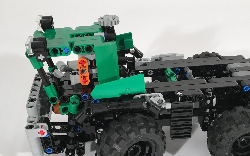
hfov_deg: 42.4
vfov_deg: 27.3
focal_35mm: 47
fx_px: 320
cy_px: 103
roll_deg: -0.1
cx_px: 150
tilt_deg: -30.8
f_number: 2.2
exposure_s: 1/40
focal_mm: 4.15
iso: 32
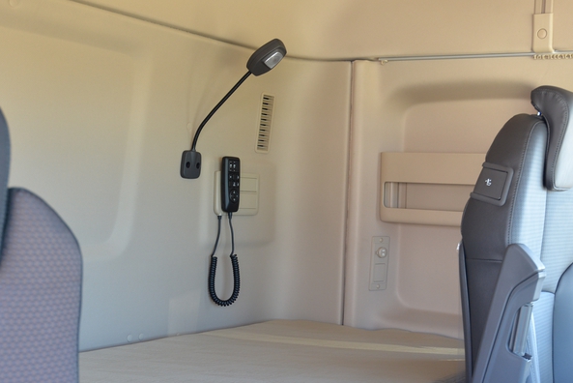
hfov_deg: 38.2
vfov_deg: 25.5
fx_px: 828
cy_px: 318
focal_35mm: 52
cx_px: 280
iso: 500
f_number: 4.5
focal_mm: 30
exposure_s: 1/60
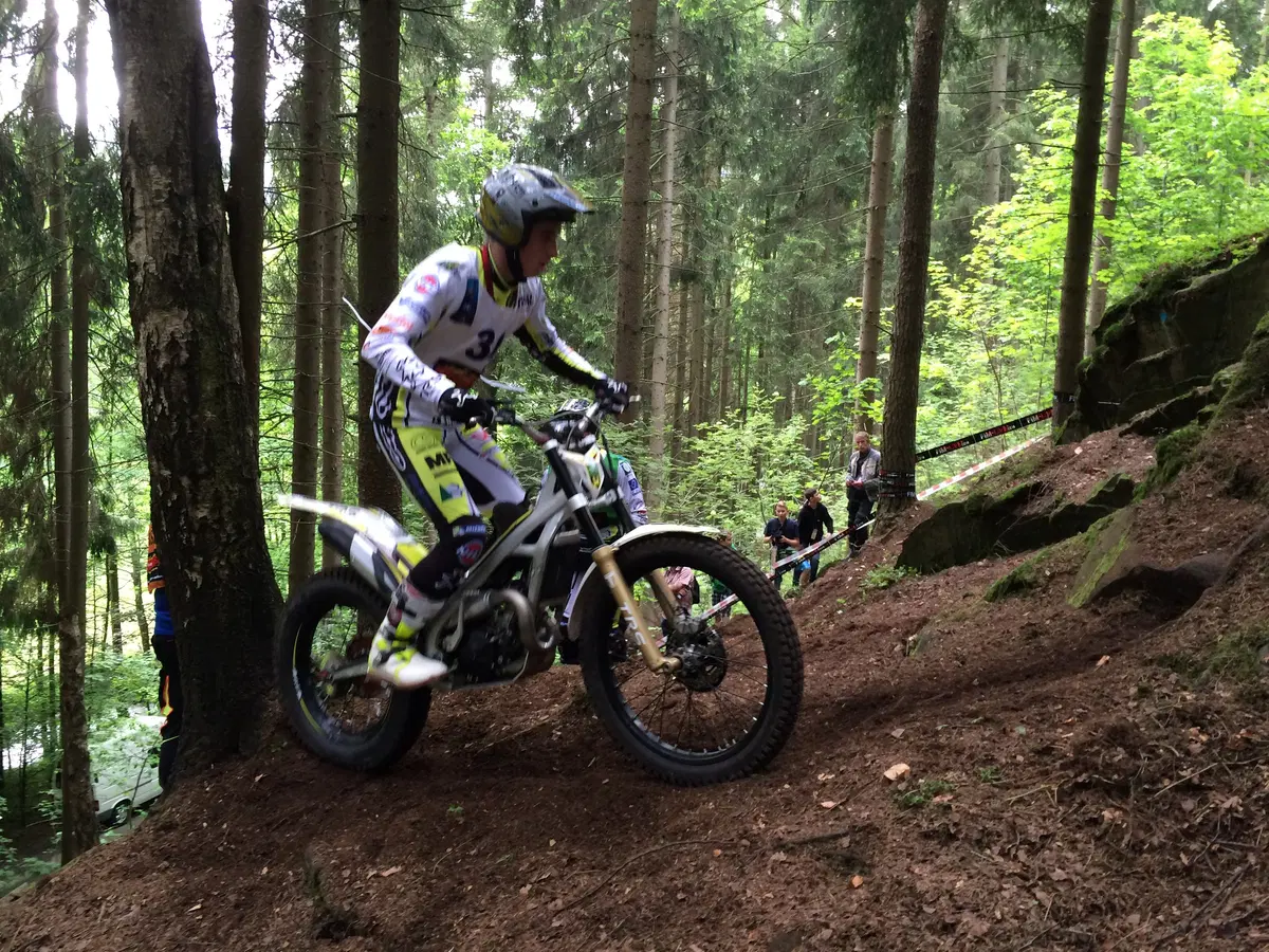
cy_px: 476
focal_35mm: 29
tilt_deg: -10.7
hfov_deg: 61.7
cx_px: 634
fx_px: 1063
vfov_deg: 48.2
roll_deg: -2.2
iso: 50
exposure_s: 1/33
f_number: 2.2
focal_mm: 4.15
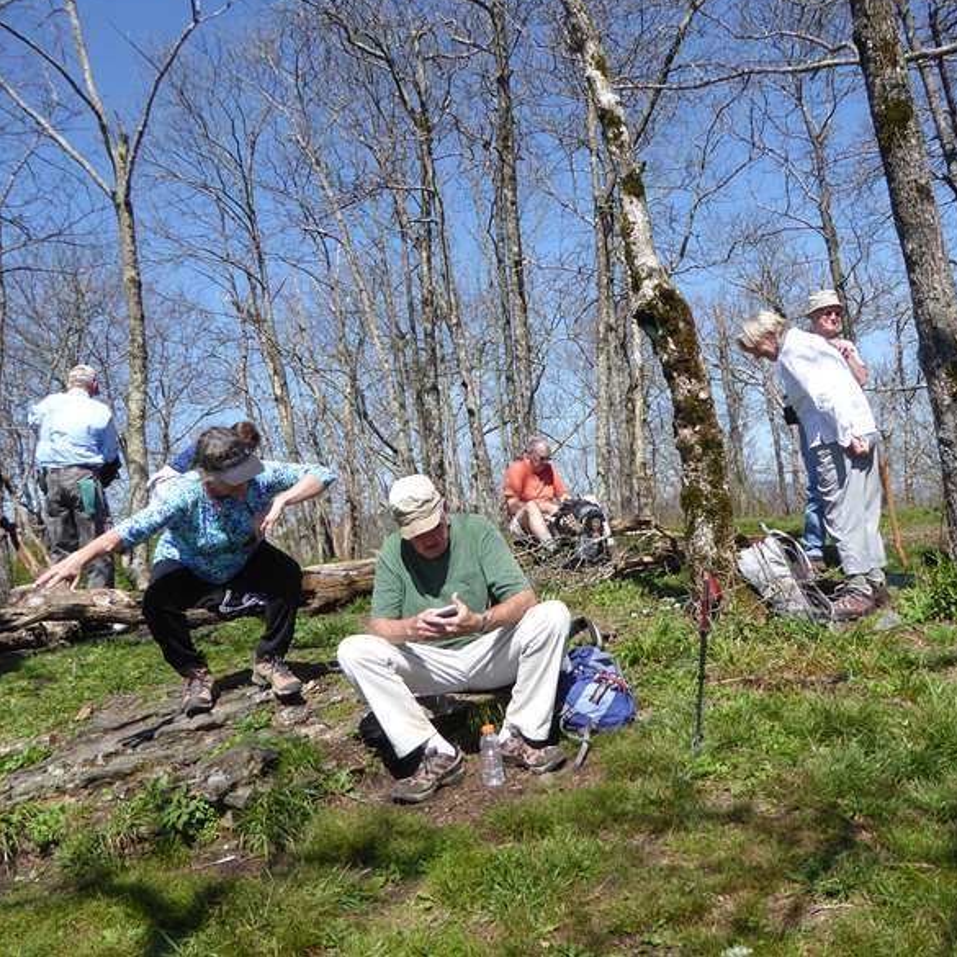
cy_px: 468
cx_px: 548
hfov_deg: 55.4
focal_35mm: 29
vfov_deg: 55.6
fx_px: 907
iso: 100
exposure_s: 1/800
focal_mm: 4.3
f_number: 3.3
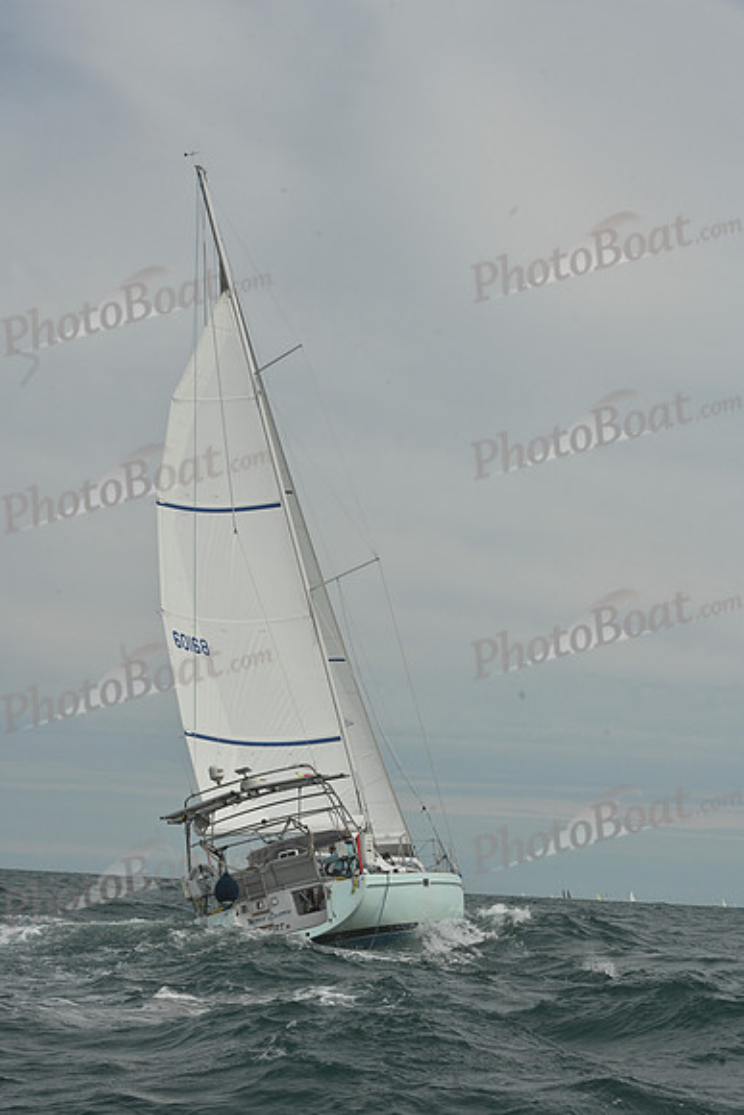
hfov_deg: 19.5
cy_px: 558
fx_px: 2169
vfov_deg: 28.8
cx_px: 372
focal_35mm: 70
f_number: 13
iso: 320
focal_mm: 70
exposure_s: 1/1250
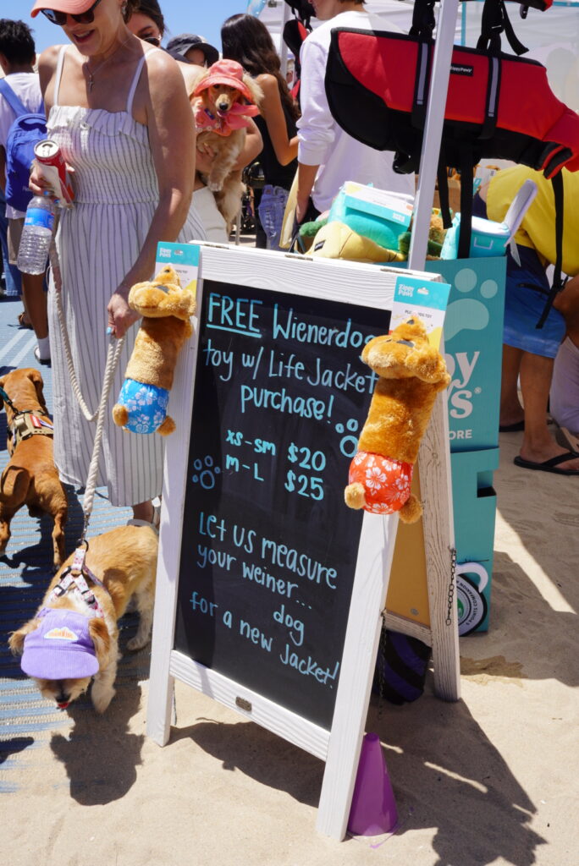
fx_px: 828
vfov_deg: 55.3
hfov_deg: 38.6
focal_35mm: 34
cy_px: 433
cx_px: 290
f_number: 10
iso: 100
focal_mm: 22.9
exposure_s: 1/160
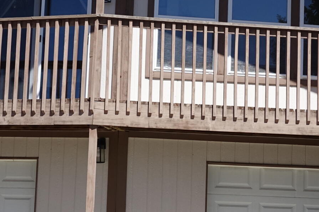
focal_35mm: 131
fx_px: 1161
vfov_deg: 10.4
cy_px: 41
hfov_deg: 15.6
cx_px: 193
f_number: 4
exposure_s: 1/1000
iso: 125
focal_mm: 14.24
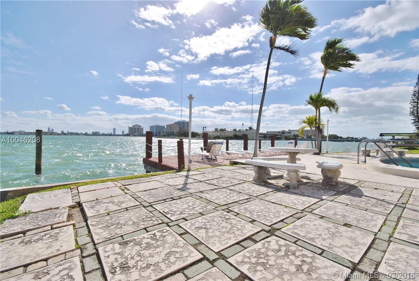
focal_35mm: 15
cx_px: 210
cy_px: 140
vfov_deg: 77.6
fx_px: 175
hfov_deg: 100.3
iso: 100
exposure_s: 1/400
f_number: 10
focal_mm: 10
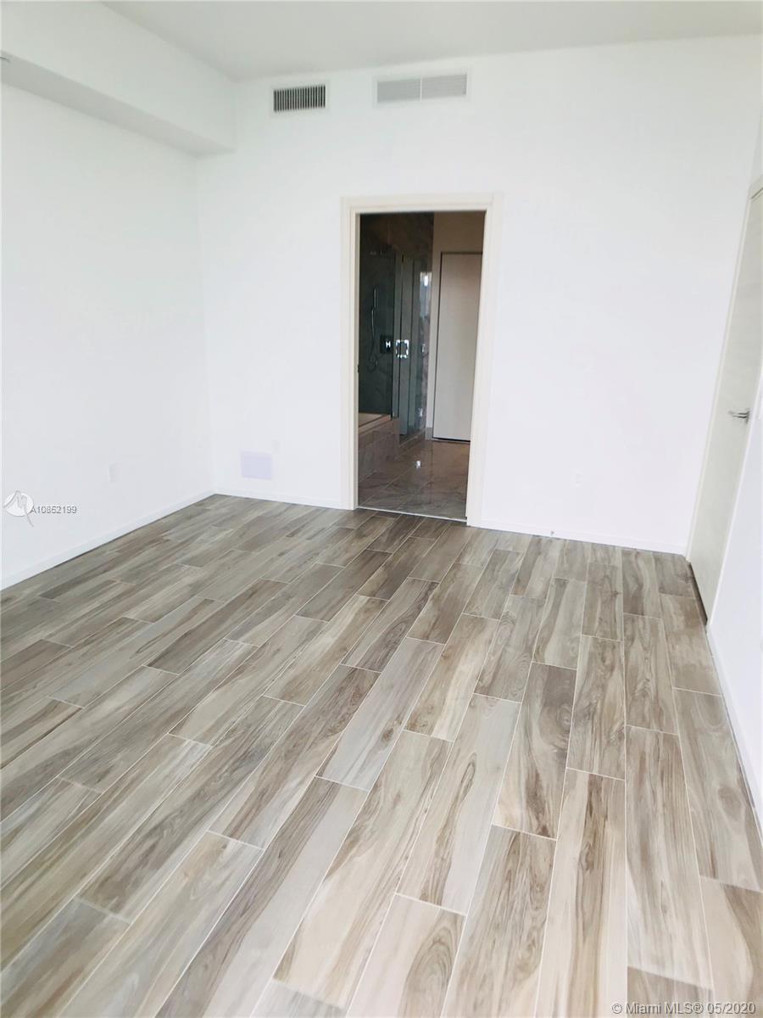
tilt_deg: -17.9
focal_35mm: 28
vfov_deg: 63.4
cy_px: 509
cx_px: 382
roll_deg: -1.8
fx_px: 823
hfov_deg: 49.7
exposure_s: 1/121
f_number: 1.8
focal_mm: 3.99
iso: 20
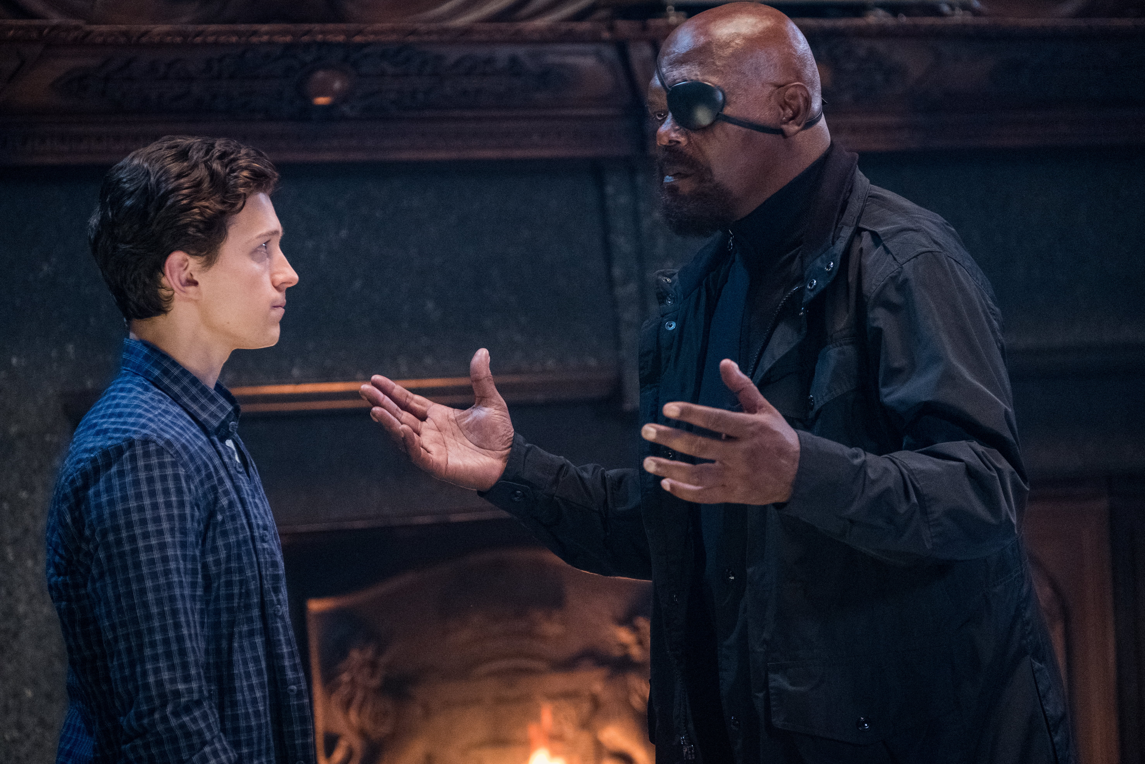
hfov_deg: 12.9
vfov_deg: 8.6
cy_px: 382
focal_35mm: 159
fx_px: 5057
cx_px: 572
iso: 5000
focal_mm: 106
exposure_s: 1/125
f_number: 3.2
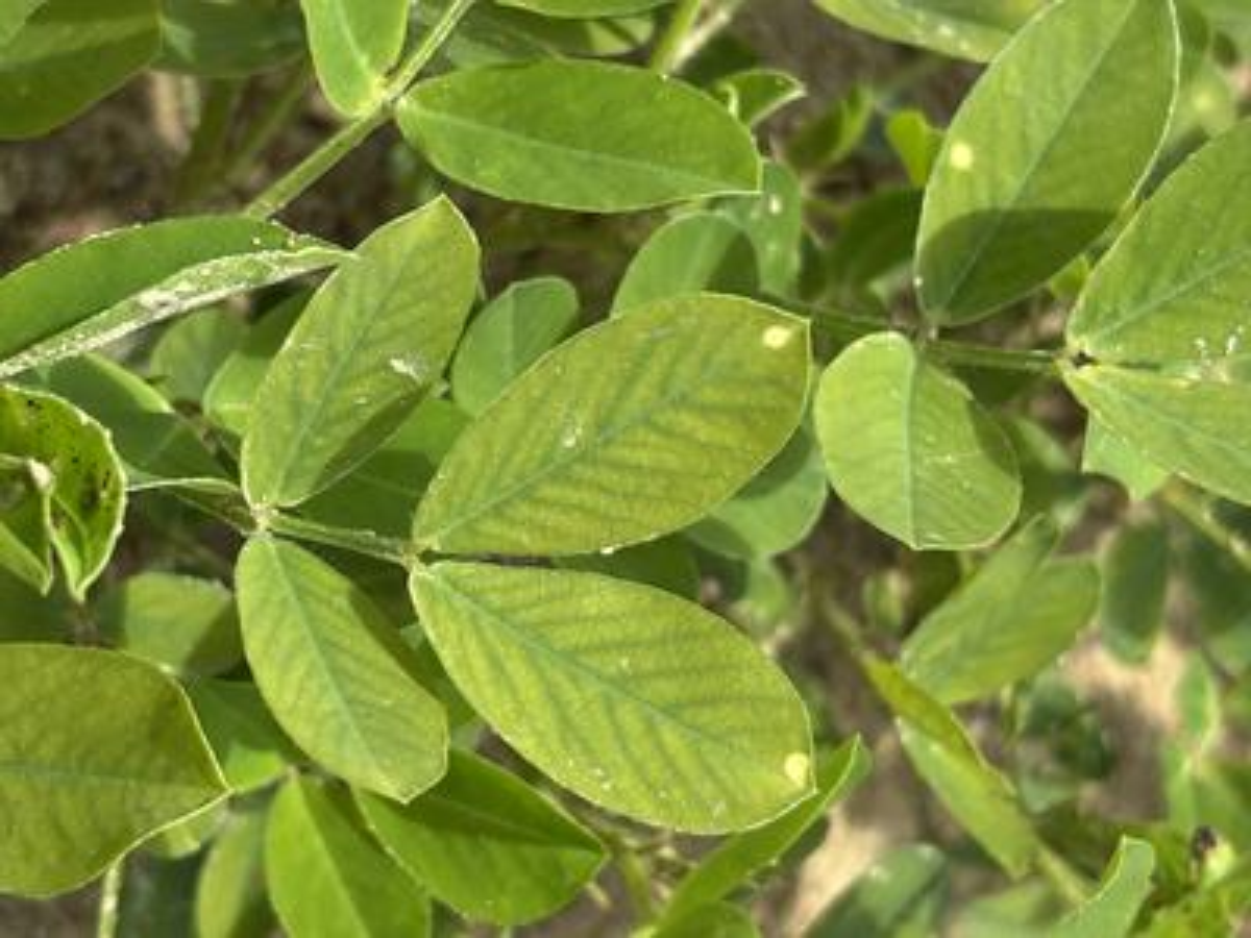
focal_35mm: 52
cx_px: 626
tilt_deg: -64.0
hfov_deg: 36.8
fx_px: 1879
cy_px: 469
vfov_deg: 28.0
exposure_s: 1/1751
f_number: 1.6
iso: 32
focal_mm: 5.96
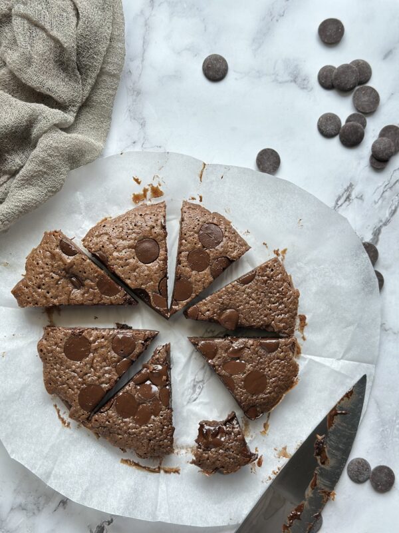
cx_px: 200
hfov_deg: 30.3
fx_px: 738
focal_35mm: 48
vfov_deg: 39.7
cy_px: 266
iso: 125
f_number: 1.78
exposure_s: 1/143
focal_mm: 6.86
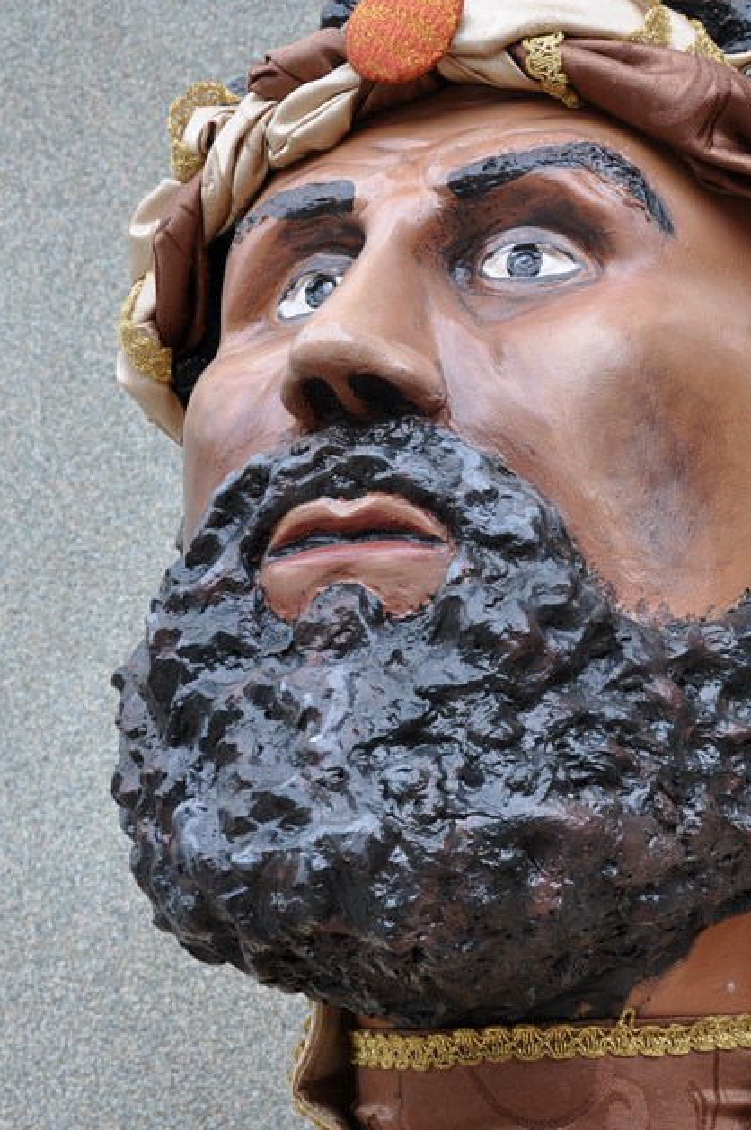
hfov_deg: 16.4
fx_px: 2603
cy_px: 670
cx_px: 537
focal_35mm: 83
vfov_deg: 24.5
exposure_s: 1/60
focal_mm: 34
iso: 200
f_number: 8
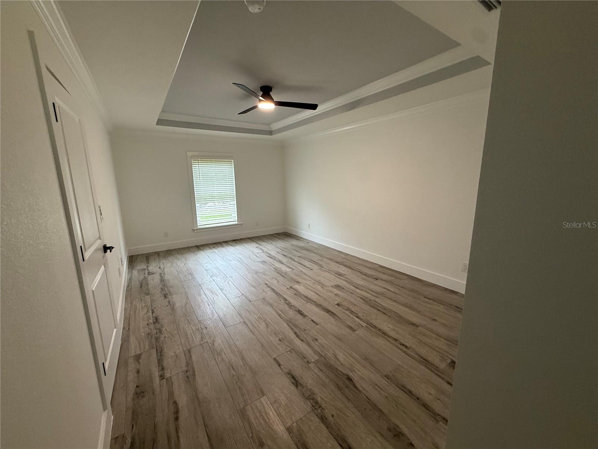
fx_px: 242
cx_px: 299
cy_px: 224
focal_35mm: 14
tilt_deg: -10.7
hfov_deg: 102.1
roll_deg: +0.4
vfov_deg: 85.7
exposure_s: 1/99
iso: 250
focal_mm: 2.22
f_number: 2.2
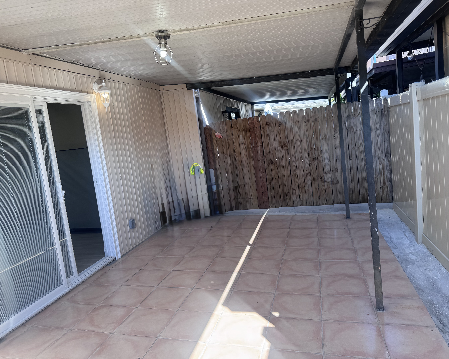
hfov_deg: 68.0
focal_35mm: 25
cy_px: 180
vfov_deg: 56.8
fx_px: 332
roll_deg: +6.8
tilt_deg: -7.7
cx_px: 213
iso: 80
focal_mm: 6.76
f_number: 1.78
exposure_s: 1/280
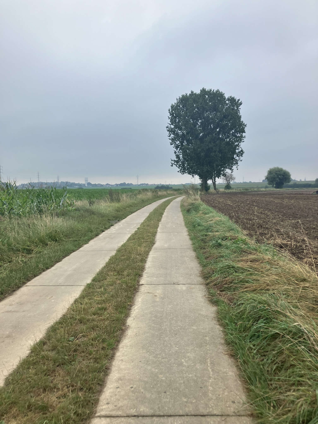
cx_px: 159
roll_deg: -1.1
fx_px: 343
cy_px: 212
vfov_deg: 63.4
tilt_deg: -8.4
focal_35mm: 28
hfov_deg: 49.7
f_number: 1.8
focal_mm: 3.99
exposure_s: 1/694
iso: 32
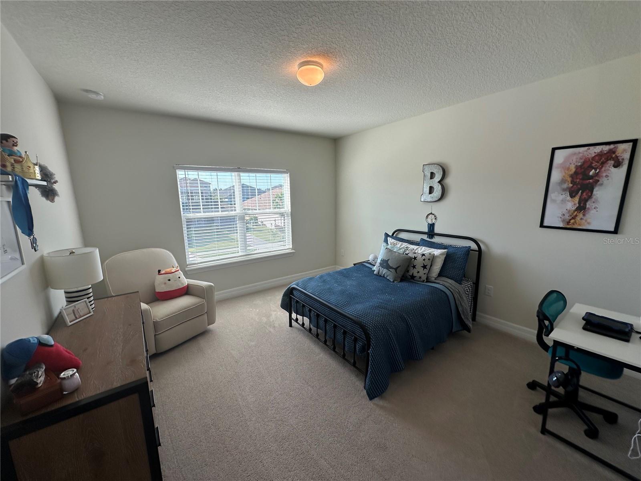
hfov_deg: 102.1
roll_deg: +0.6
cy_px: 240
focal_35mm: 14
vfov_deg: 85.7
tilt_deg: -9.0
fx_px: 259
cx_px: 320
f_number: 2.2
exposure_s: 1/194
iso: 40
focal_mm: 2.22
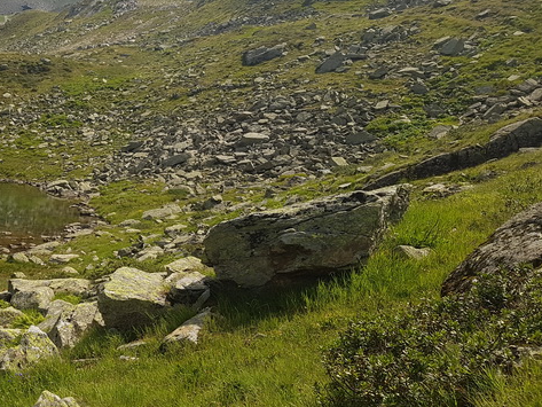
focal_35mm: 44
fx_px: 689
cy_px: 141
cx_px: 95
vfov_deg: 32.7
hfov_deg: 40.8
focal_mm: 4.2
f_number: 1.7
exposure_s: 1/2840
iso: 50
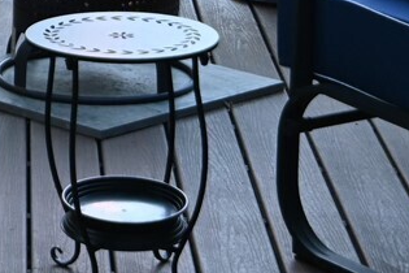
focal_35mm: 194
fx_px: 2204
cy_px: -302
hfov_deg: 10.4
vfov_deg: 6.8
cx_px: -76
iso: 450
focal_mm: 24
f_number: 4.5
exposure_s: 1/125
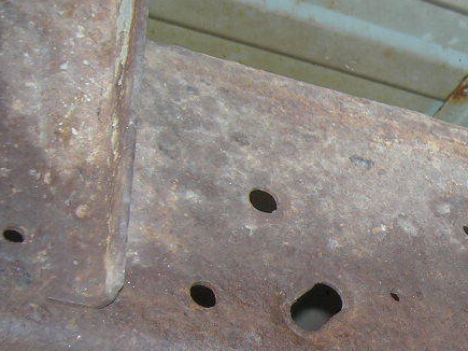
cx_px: 520
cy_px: 313
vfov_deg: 18.1
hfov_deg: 22.9
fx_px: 1081
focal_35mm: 80
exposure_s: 1/60.1
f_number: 2.9
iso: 50
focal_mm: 5.7
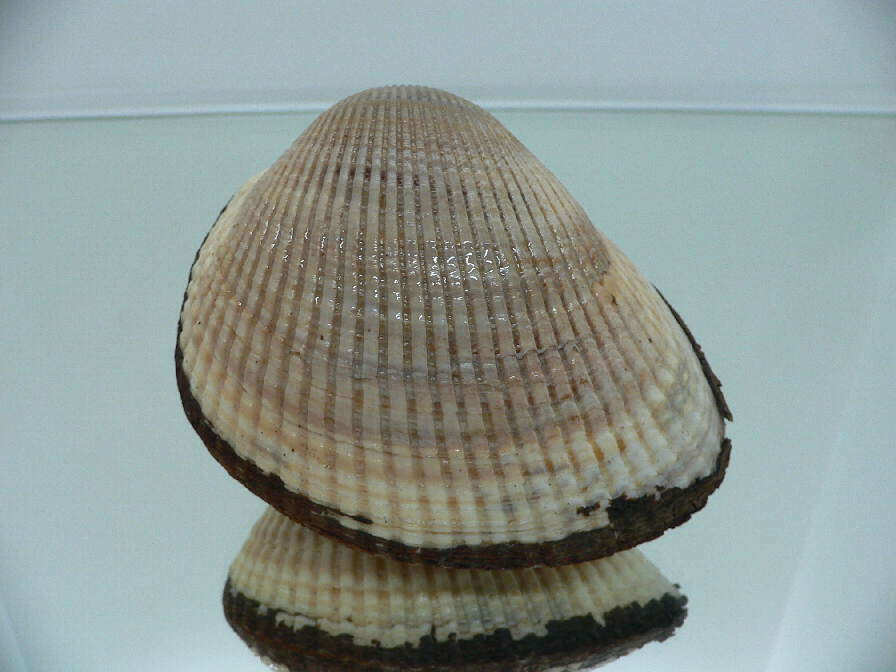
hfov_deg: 52.6
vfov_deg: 40.7
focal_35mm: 35
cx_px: 448
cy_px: 336
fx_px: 906
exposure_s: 1/60
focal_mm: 4.6
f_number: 2.8
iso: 100
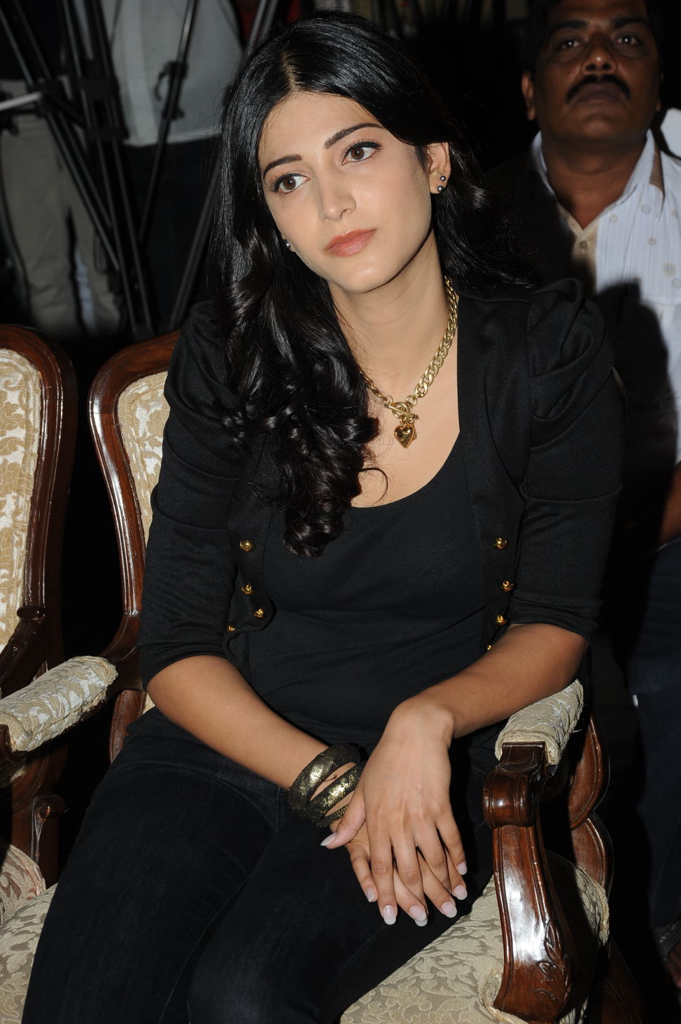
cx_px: 352
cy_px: 497
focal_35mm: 93
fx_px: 2642
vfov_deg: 21.9
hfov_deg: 14.7
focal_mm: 85
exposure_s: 1/125
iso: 200
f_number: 9
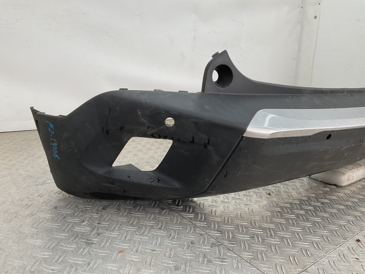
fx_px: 306
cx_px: 182
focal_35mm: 29
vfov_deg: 48.2
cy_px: 137
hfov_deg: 61.7
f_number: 1.8
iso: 20
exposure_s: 1/120
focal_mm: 3
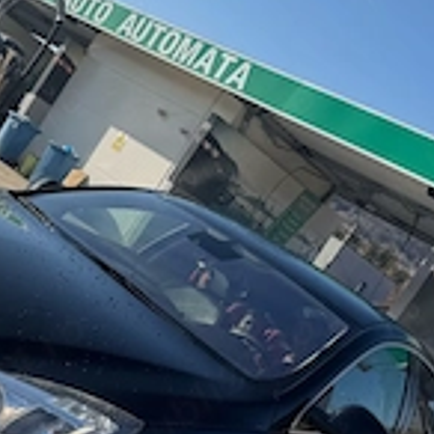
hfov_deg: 28.5
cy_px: 193
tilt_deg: -3.4
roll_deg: -33.0
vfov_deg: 29.5
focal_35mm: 58
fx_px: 823
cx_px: 48
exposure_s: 1/4405
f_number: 1.78
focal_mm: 6.76
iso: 80
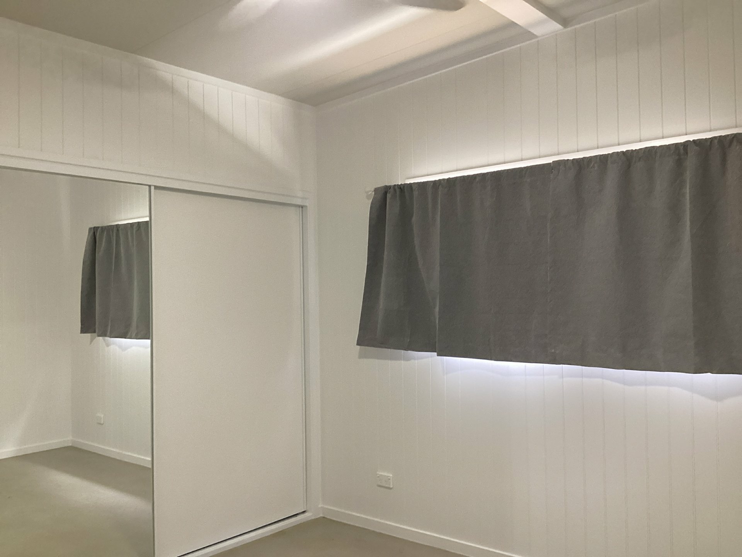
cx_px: 371
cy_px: 278
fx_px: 664
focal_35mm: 31
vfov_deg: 45.4
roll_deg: +1.3
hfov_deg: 58.4
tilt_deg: +1.3
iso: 200
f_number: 2.4
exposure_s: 1/60
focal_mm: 3.3
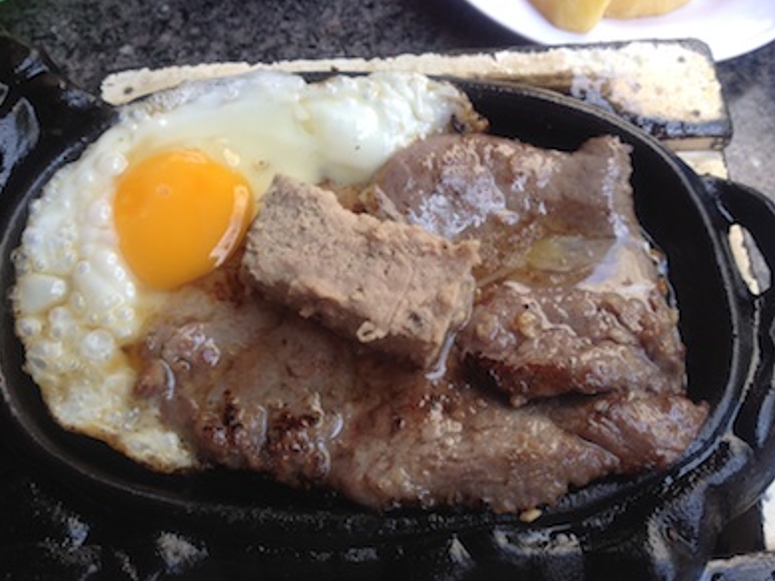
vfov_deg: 39.7
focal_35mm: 36
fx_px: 806
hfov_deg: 51.3
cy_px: 287
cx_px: 379
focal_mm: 4.28
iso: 64
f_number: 2.4
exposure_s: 1/126
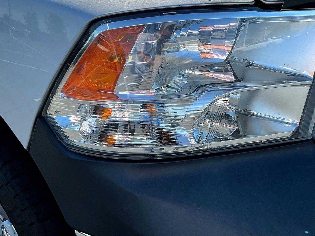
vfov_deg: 35.8
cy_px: 95
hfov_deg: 45.9
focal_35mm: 40
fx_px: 364
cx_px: 215
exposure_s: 1/898
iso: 25
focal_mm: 3
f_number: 1.8
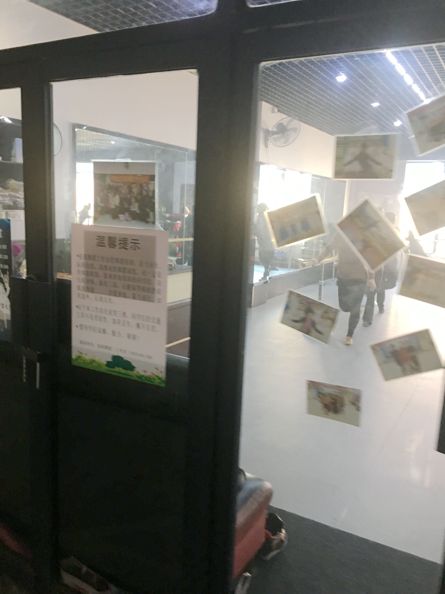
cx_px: 222
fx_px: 497
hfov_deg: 48.2
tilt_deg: -6.6
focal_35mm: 29
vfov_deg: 61.7
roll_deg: -3.4
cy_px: 297
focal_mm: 4.15
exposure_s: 1/33
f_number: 2.2
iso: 160
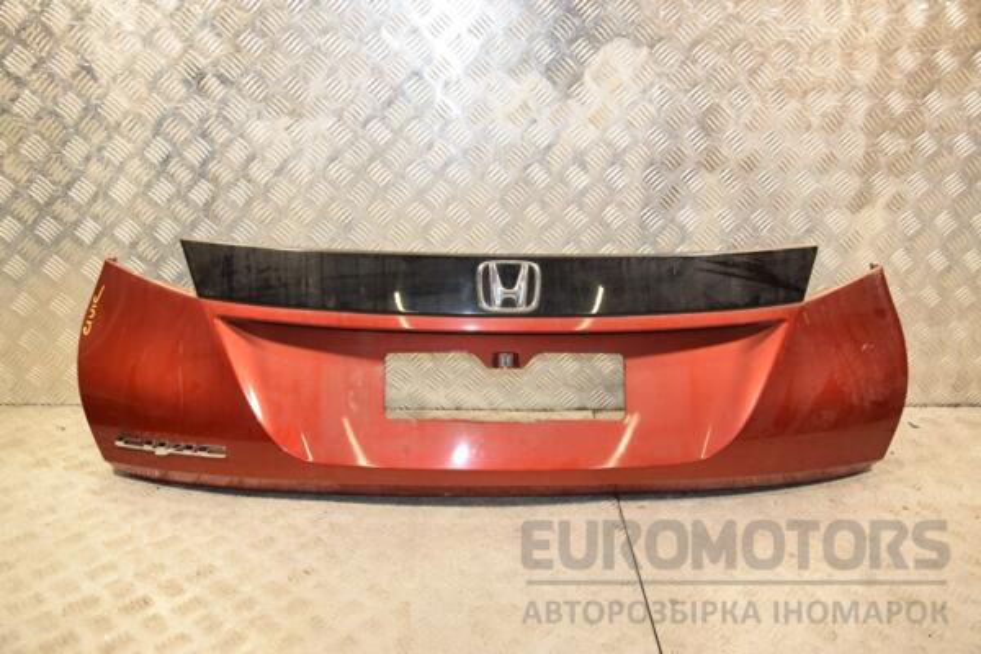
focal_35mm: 33
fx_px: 899
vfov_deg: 40.0
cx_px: 490
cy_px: 327
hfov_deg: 57.2
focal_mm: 22
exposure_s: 1/200
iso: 800
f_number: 5
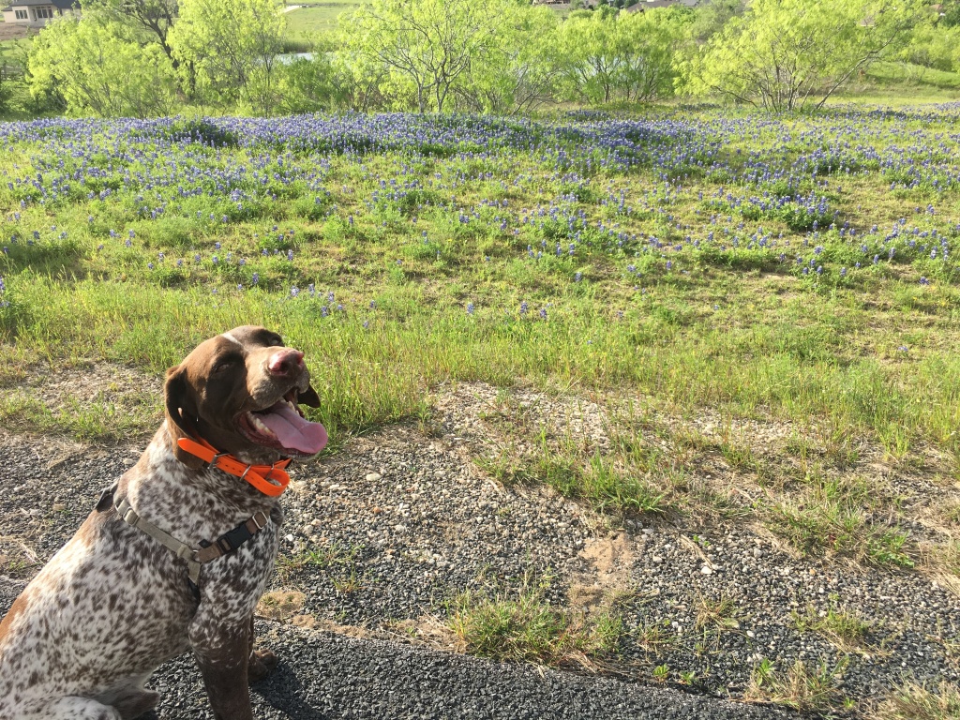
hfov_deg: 61.7
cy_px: 360
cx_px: 480
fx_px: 804
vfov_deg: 48.2
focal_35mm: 29
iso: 25
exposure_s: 1/874
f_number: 2.2
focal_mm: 4.15
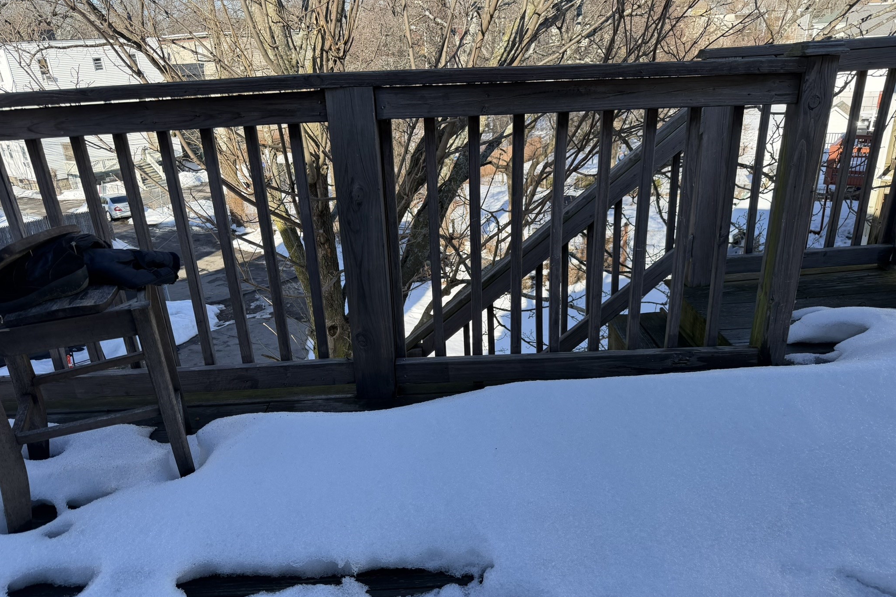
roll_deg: +2.3
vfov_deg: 51.2
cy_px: 317
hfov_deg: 71.5
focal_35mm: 25
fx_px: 622
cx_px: 448
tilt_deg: -21.9
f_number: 1.78
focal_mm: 6.76
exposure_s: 1/1618
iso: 100
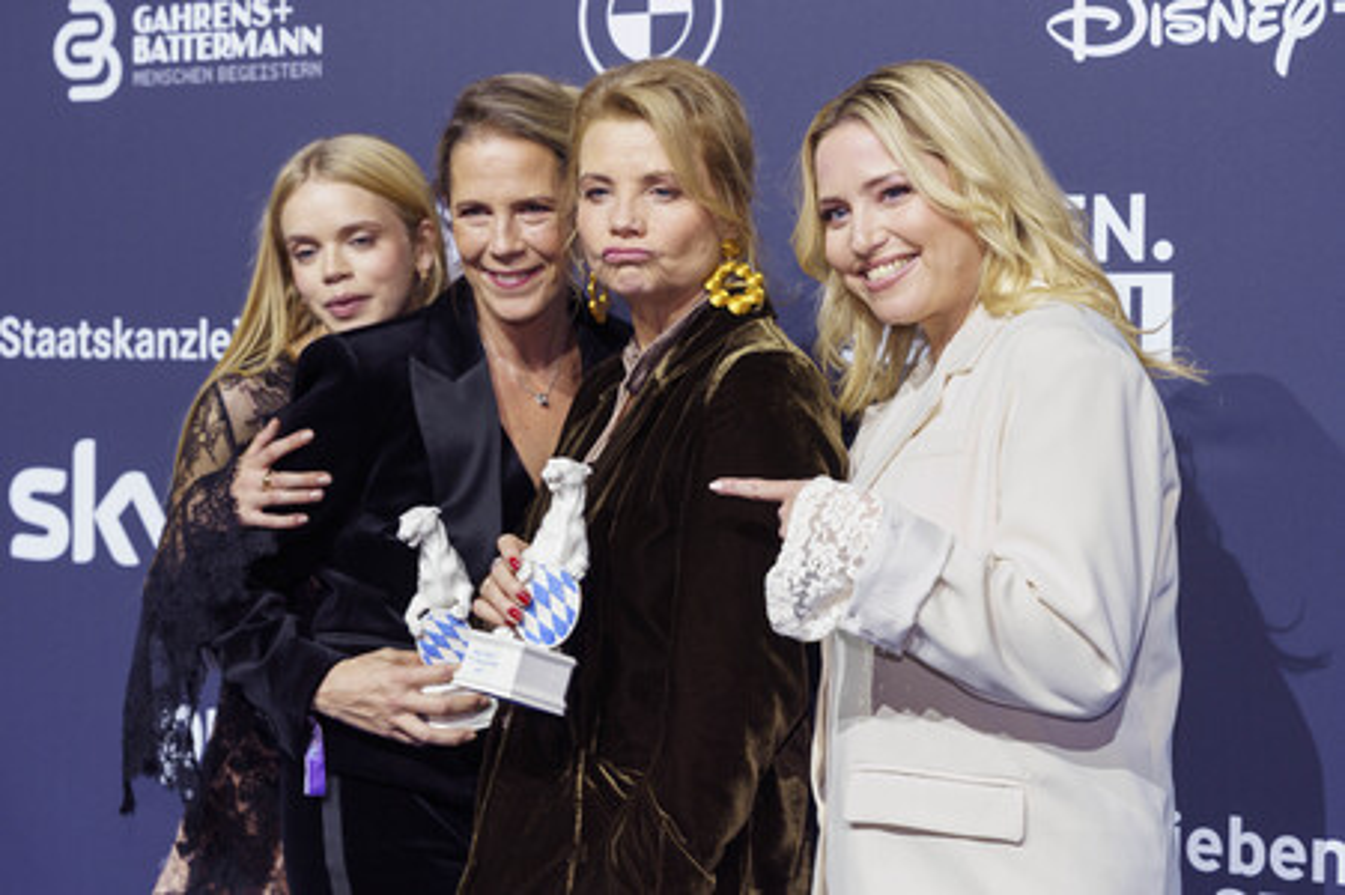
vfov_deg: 21.5
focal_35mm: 63
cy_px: 448
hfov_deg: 31.9
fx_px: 2352
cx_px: 672
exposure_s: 1/200
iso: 1000
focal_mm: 63
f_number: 4
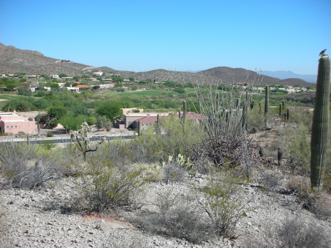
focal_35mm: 46
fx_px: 440
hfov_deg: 41.2
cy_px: 124
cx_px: 166
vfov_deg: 31.5
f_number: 9.9
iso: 50
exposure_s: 1/67.4
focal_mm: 7.7
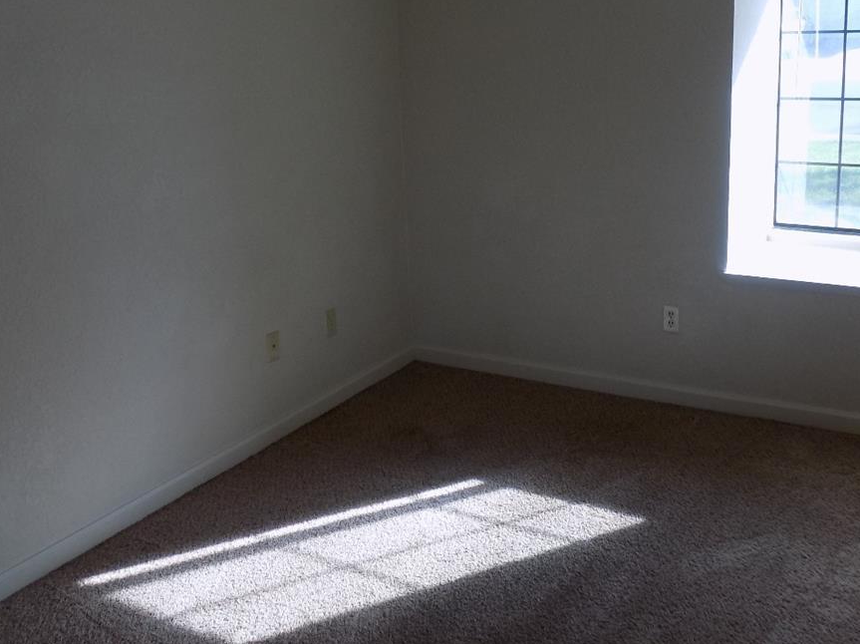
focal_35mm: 40
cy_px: 236
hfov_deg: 46.7
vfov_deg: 35.7
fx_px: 993
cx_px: 485
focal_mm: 4
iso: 80
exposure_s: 1/125
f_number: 3.1
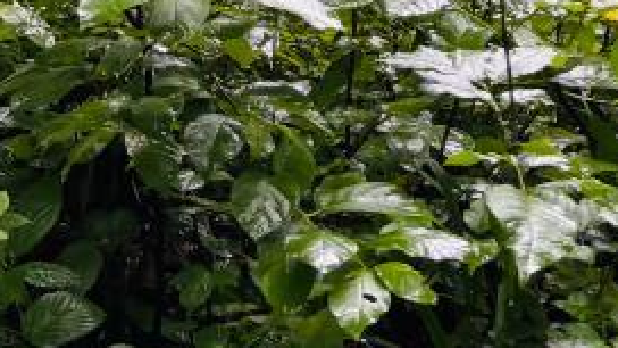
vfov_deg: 6.9
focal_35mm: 156
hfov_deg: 13.6
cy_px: -738
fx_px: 2556
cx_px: 611
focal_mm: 5.96
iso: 50
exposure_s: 1/124
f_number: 1.6
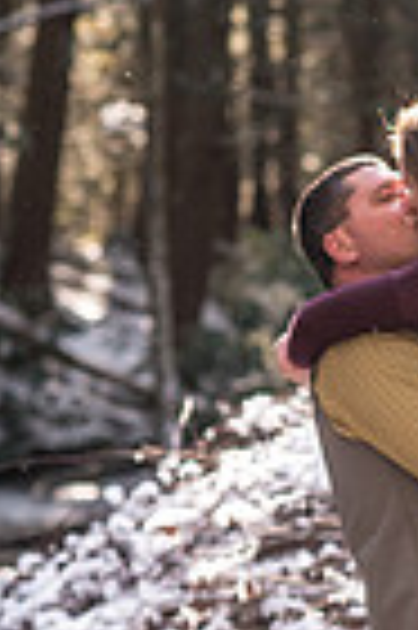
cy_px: 531
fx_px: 4784
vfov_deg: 7.5
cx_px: 548
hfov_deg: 5.0
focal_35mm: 274
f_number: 3.2
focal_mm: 85
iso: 800
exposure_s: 1/400
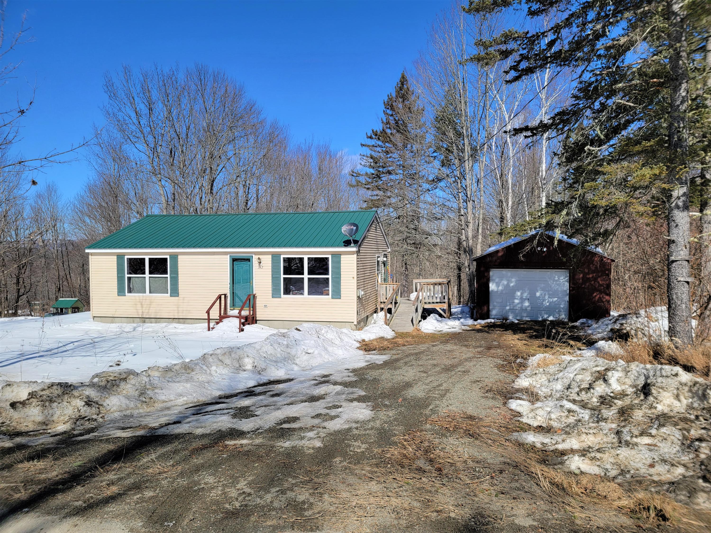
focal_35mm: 24
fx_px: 493
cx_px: 356
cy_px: 266
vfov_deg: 56.8
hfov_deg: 71.6
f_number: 1.8
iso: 16
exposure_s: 1/1413
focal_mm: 6.7
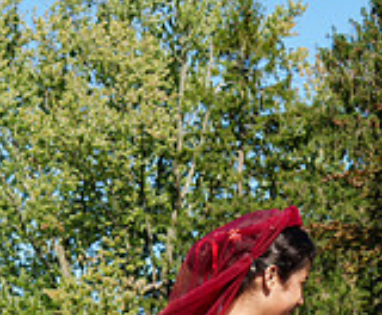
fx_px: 1705
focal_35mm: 149
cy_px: 490
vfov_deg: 10.2
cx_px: 137
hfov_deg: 12.8
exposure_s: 1/200
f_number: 6.3
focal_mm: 35
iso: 100
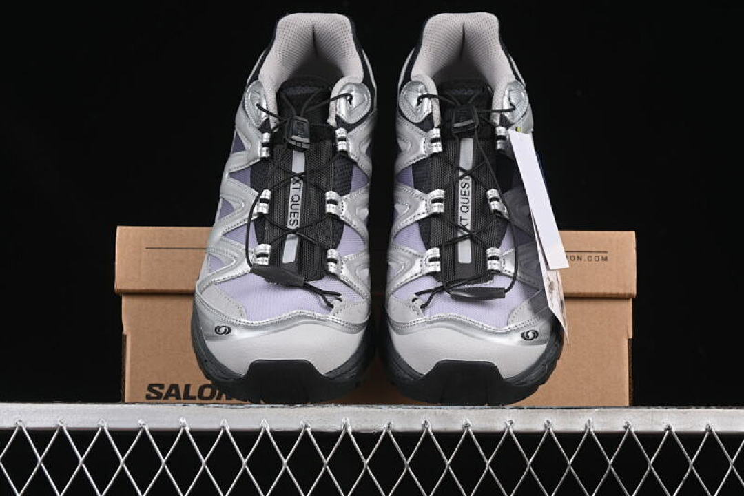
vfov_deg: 18.2
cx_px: 372
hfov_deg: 27.0
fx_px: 1550
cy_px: 248
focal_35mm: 75
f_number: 6.3
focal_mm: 50
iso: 160
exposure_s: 1/60
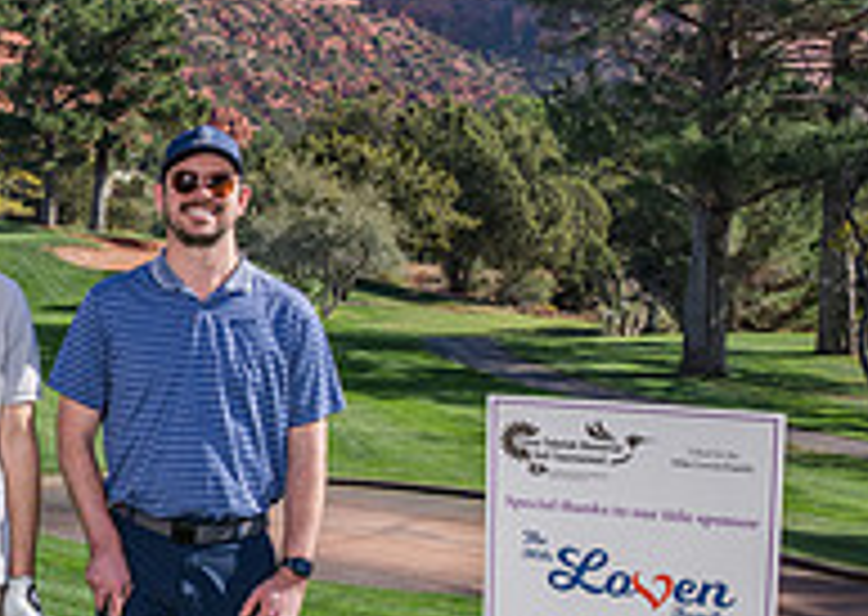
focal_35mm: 81
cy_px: 325
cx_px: -413
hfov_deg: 21.0
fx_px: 1993
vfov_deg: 17.6
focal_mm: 24
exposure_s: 1/1250
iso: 250
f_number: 4.5
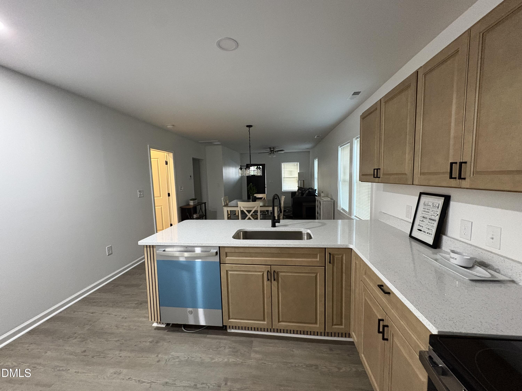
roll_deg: +2.2
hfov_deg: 102.1
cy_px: 196
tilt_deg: -4.6
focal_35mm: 14
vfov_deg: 85.7
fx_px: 211
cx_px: 261
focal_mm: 2.22
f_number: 2.2
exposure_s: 1/60
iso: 500
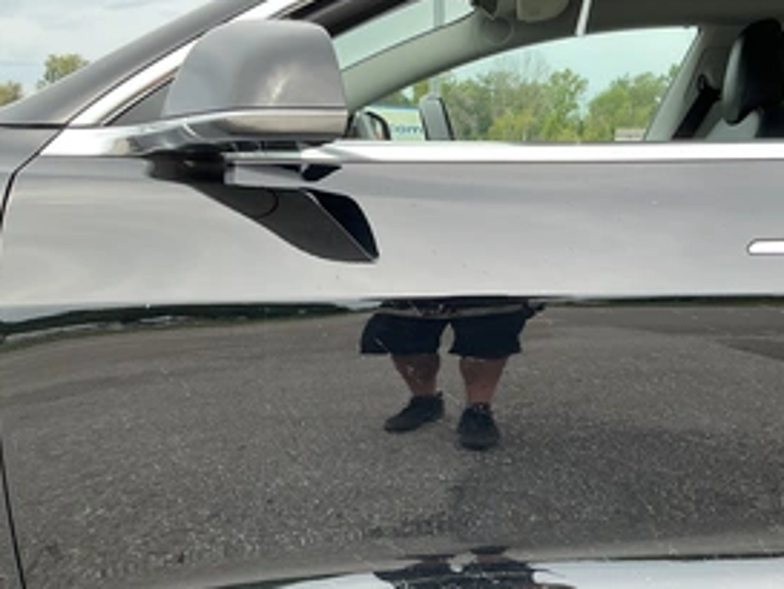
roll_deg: -3.1
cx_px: 485
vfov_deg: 34.8
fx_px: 929
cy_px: 399
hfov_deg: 45.4
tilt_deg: -14.2
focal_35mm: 41
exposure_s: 1/177
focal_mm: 3
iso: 25
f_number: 1.8
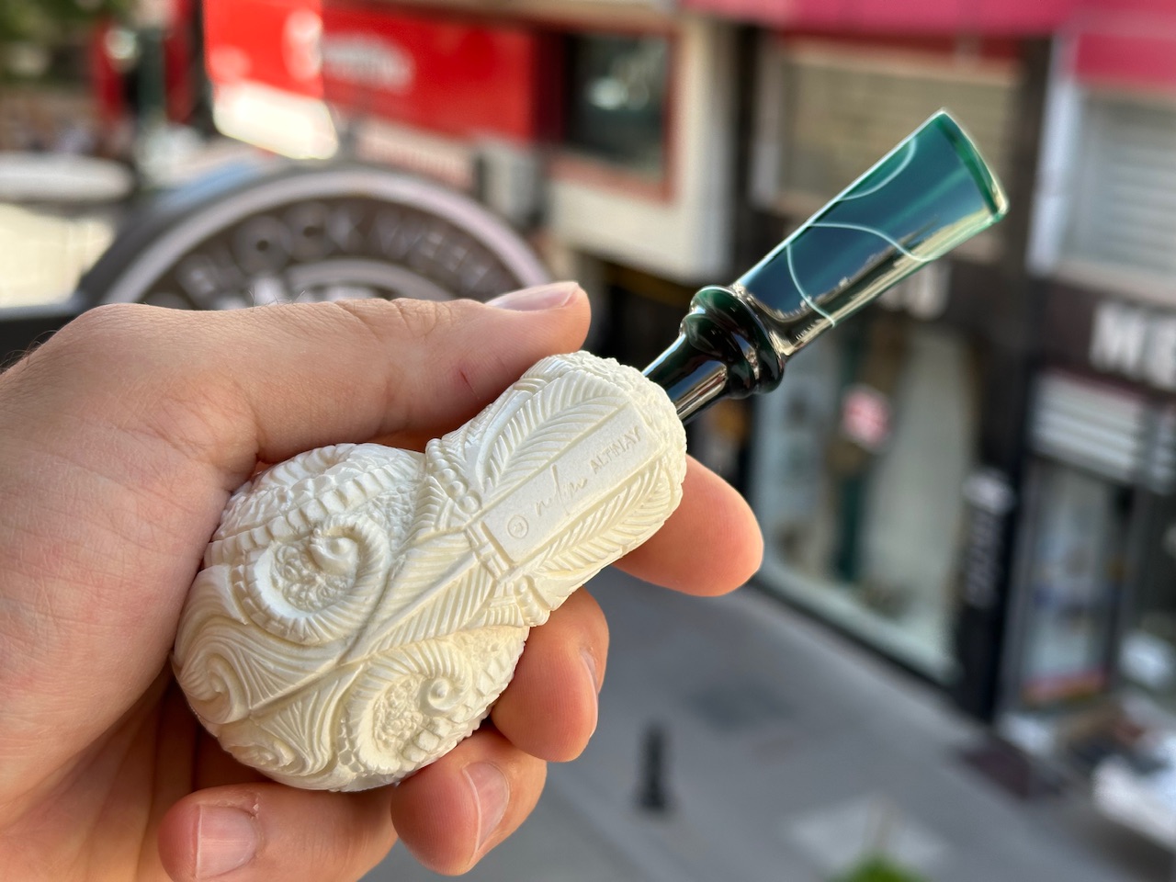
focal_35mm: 48
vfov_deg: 30.3
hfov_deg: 39.7
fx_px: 1631
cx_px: 588
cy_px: 441
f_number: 1.78
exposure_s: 1/494
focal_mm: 6.86
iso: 64
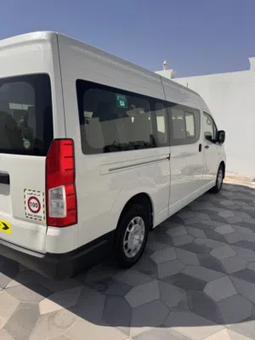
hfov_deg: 56.8
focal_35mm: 24
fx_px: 236
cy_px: 170
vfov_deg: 71.6
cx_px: 128
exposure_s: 1/7937
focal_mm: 6.76
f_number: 1.78
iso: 80
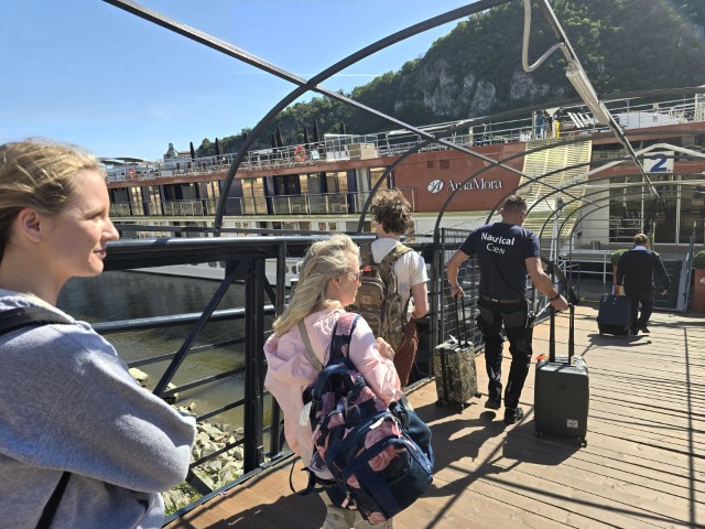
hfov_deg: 73.9
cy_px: 264
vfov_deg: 58.9
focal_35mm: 23
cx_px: 352
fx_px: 468
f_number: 1.7
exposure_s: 1/461
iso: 12
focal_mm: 6.3
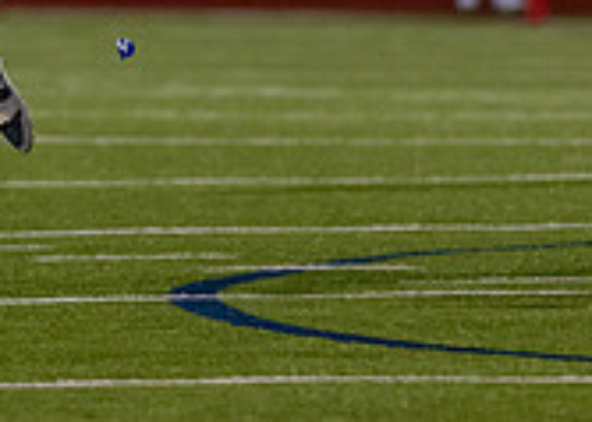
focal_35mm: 921
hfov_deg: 2.2
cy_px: -202
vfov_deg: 1.6
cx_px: -305
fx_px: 15473
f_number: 1.8
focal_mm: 135
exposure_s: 1/1250
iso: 1600
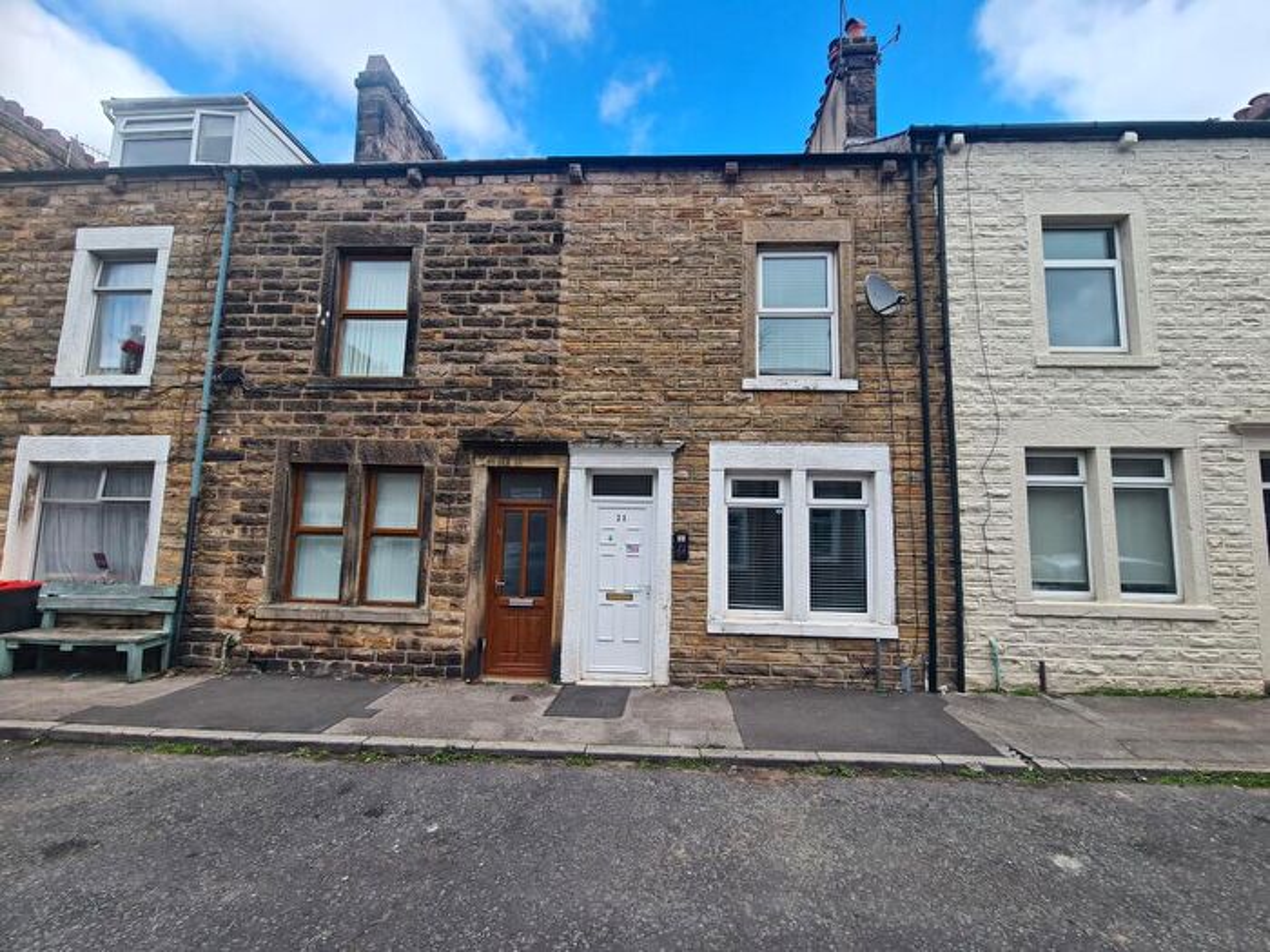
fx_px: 477
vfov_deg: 89.9
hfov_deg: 106.2
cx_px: 635
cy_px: 476
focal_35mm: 13
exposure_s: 1/670
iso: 50
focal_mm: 2.2
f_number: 2.2
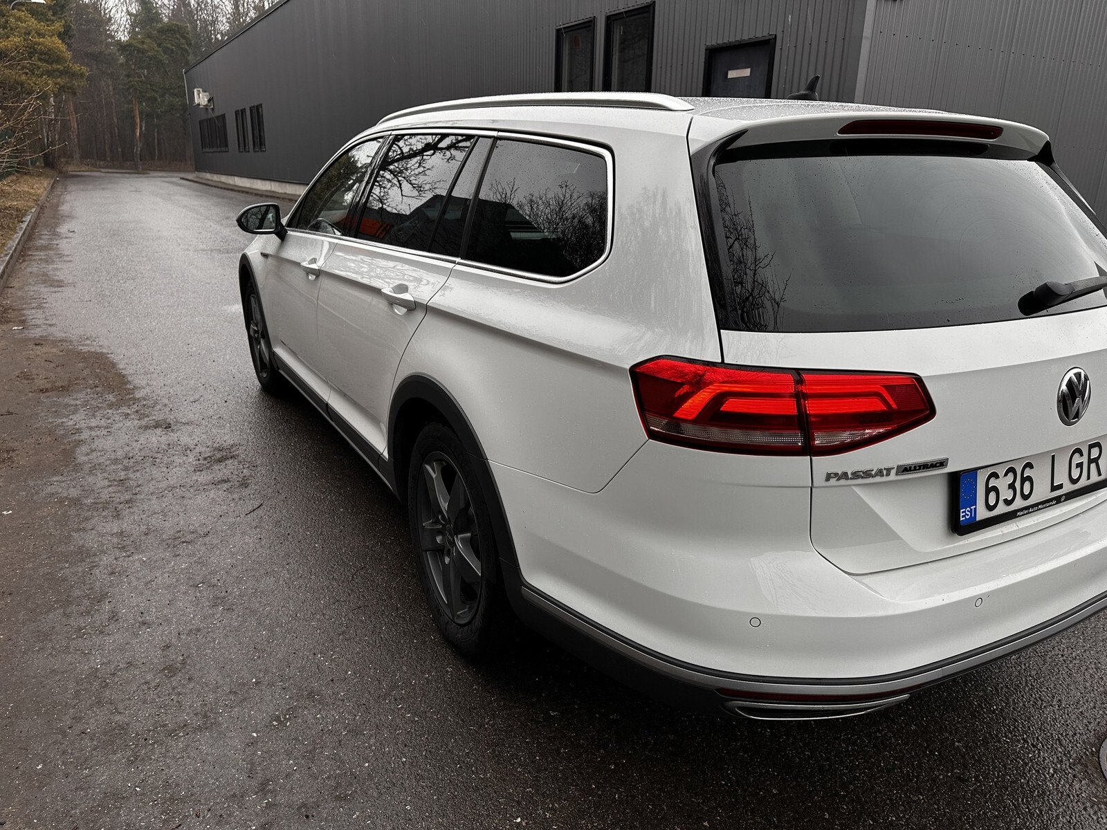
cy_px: 415
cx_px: 554
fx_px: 768
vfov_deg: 56.8
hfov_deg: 71.6
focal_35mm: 24
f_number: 1.78
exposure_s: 1/256
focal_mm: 6.86
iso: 80
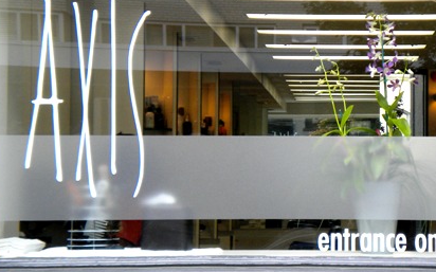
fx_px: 1330
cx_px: 325
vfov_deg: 11.7
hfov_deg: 18.5
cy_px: 112
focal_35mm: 112
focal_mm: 12.3
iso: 146
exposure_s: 1/123
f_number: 4.6
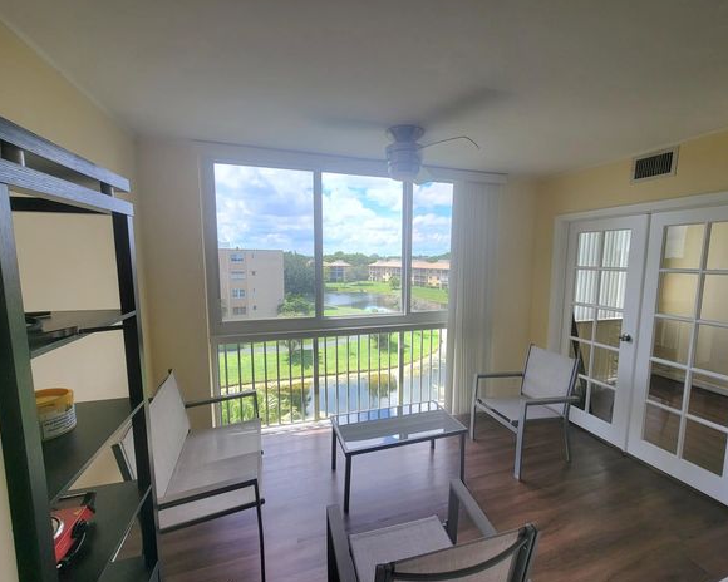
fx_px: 302
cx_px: 378
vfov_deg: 88.0
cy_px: 288
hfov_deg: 100.7
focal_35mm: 14
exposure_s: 1/385
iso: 50
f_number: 2.2
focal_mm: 2.2
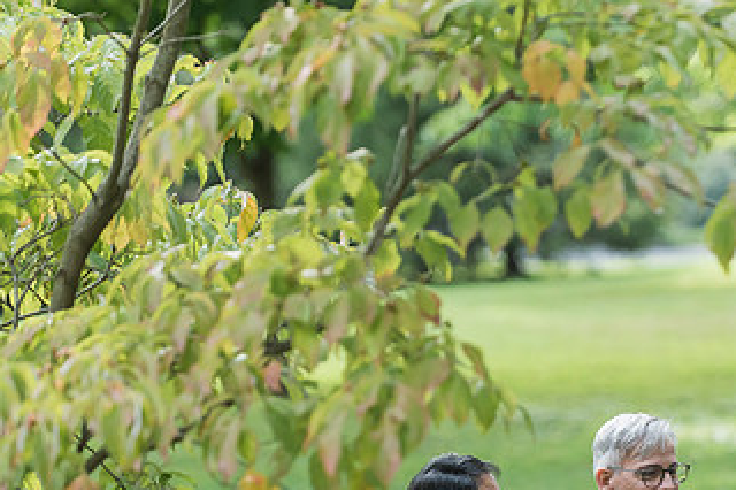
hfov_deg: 8.1
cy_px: 383
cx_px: 536
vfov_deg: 5.4
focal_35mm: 254
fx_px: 5190
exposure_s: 1/800
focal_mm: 140
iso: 800
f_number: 3.2
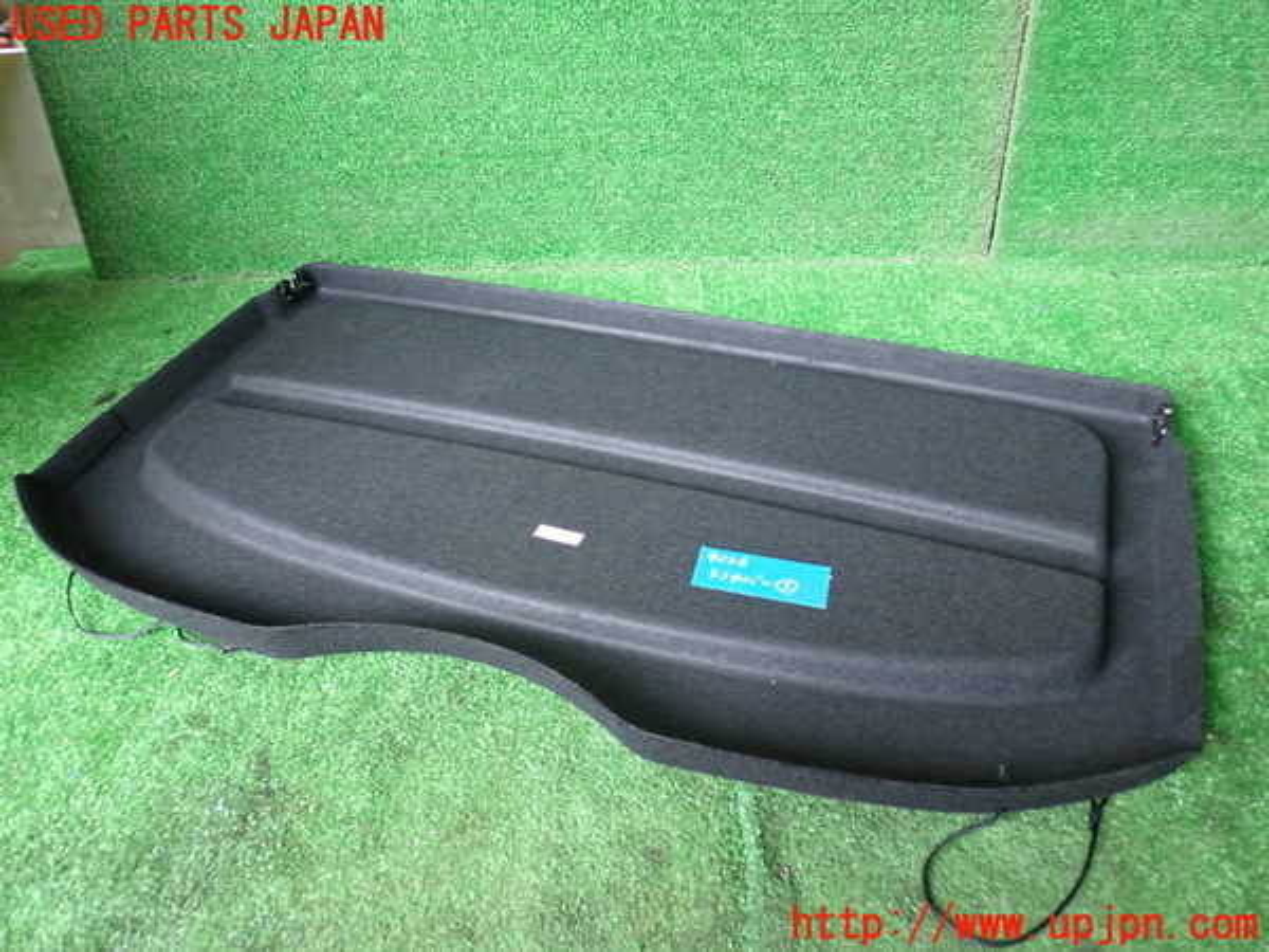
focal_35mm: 30
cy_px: 476
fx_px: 1100
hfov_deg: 60.0
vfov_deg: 46.8
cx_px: 634
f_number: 2.3
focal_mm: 5.4
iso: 400
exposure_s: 1/30
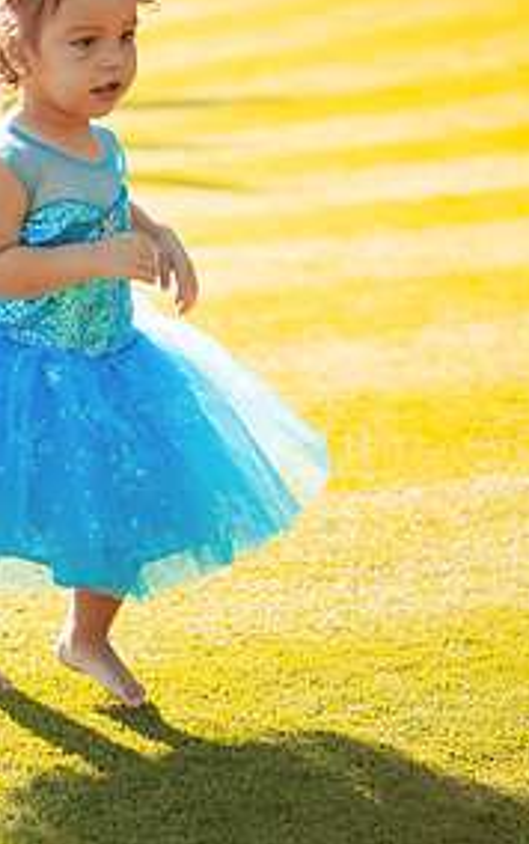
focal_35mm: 113
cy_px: 279
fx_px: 2601
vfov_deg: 18.4
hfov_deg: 11.6
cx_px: 107
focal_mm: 70
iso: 100
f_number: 2.8
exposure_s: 1/3200
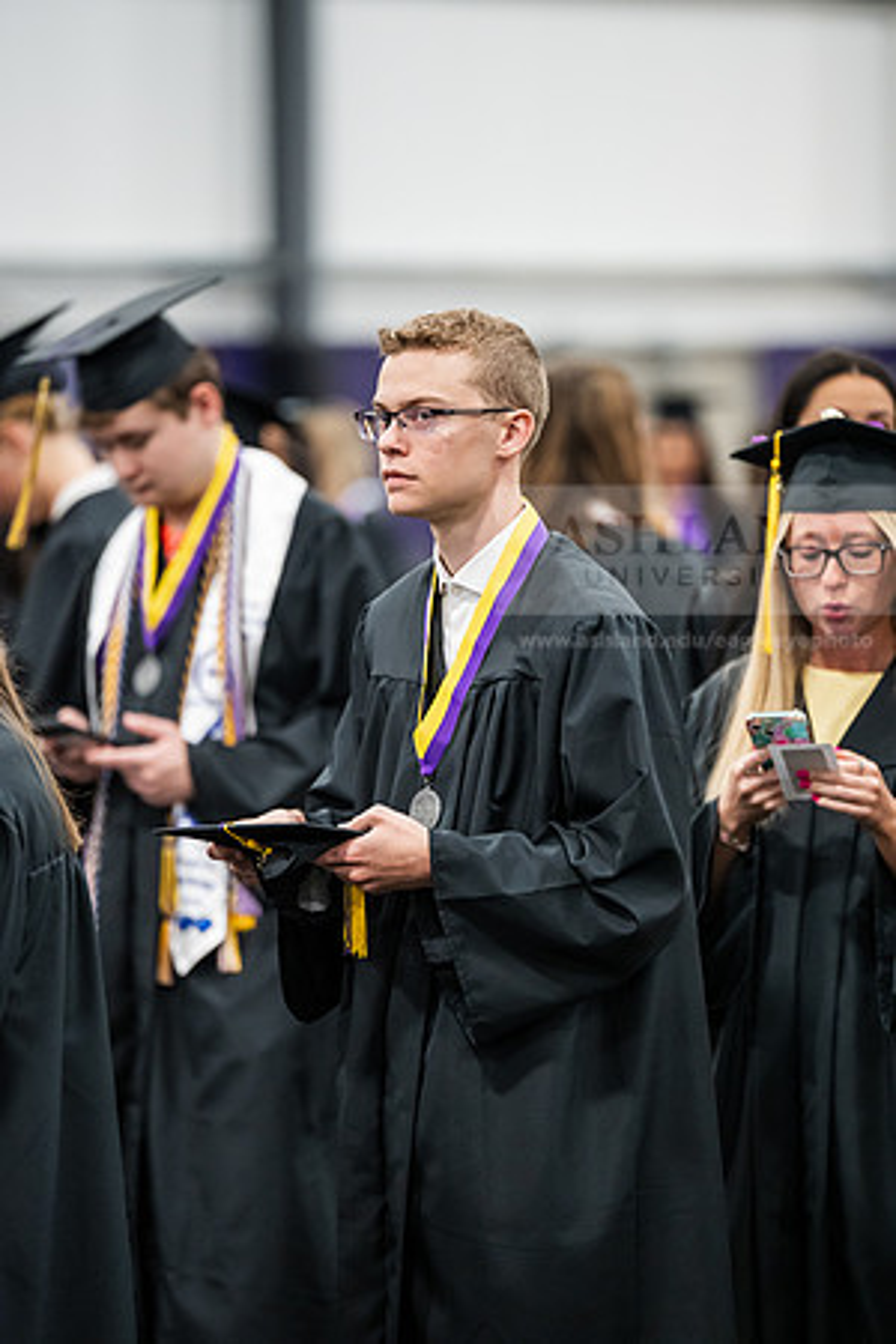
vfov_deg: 10.3
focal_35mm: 200
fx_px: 7466
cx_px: 448
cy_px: 672
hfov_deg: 6.9
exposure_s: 1/200
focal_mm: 200
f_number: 2.8
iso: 4000
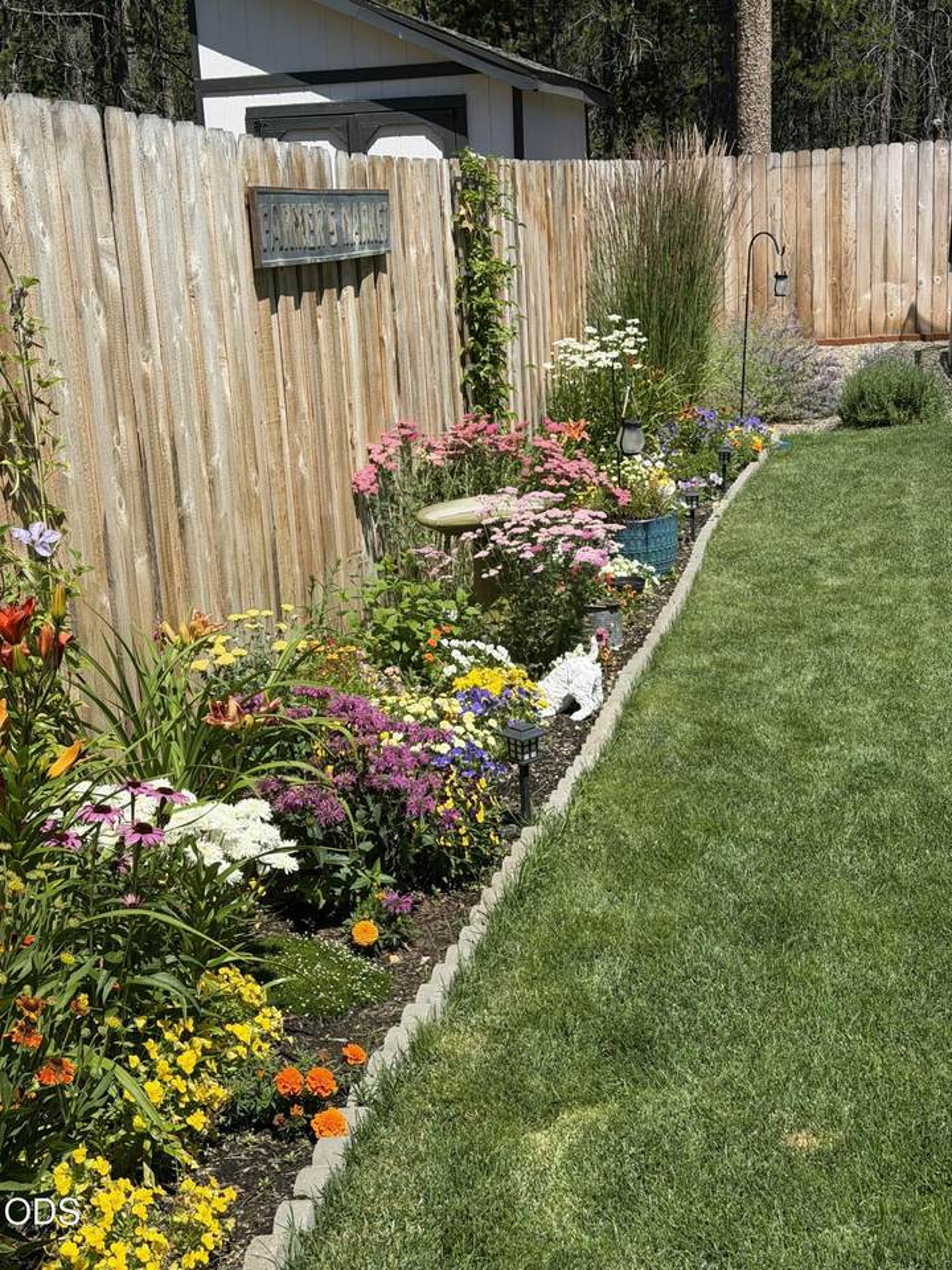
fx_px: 1760
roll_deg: +3.8
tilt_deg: -14.7
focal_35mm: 48
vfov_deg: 39.7
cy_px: 635
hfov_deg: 30.3
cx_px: 476
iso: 64
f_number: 1.78
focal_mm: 6.76
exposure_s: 1/5208
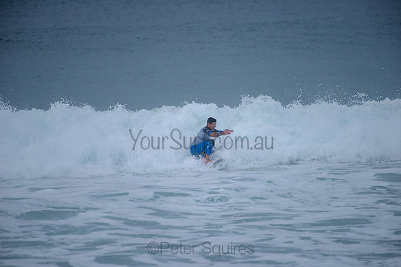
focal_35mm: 500
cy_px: 134
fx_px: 5570
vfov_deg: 2.8
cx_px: 200
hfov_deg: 4.1
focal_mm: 500
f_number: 5.6
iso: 360
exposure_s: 1/2000
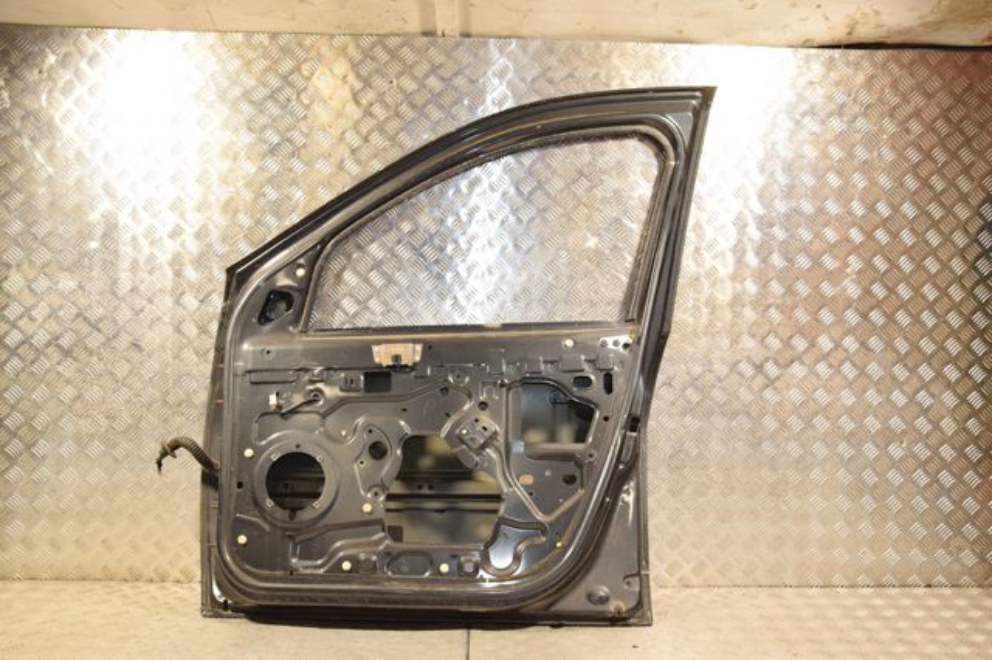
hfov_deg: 57.2
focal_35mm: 33
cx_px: 496
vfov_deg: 39.9
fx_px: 909
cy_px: 330
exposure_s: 1/200
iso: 800
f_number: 5.6
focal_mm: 22
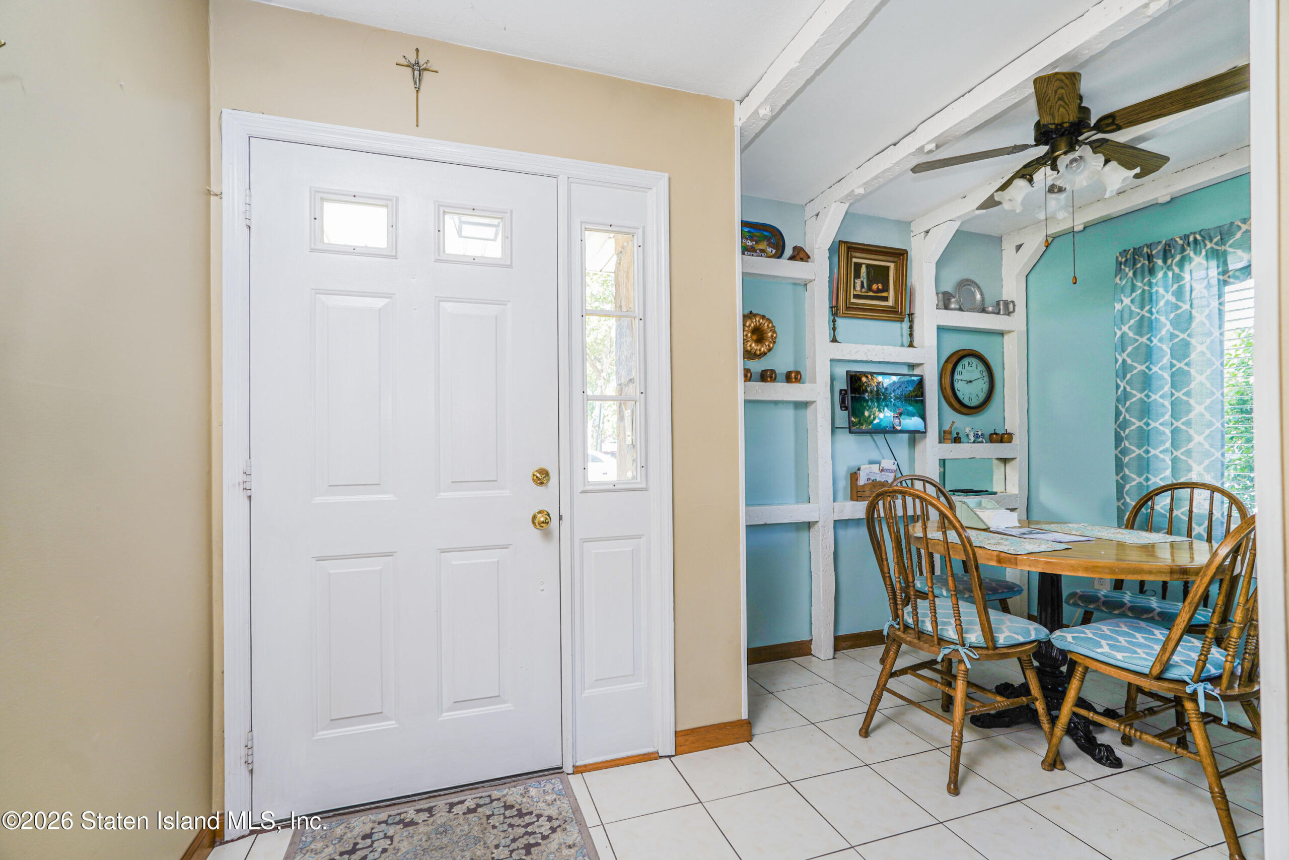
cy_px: 430
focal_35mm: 16
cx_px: 644
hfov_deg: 96.7
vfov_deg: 73.8
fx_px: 573
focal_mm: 16
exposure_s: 1/30
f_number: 4
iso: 64
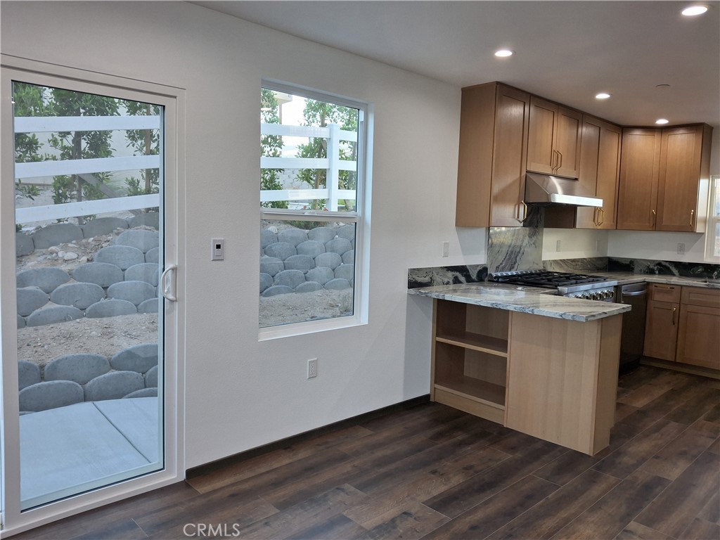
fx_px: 520
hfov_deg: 69.4
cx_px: 360
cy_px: 270
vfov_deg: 54.9
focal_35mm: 25
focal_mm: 4.69
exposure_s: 1/120
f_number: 1.8
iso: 100
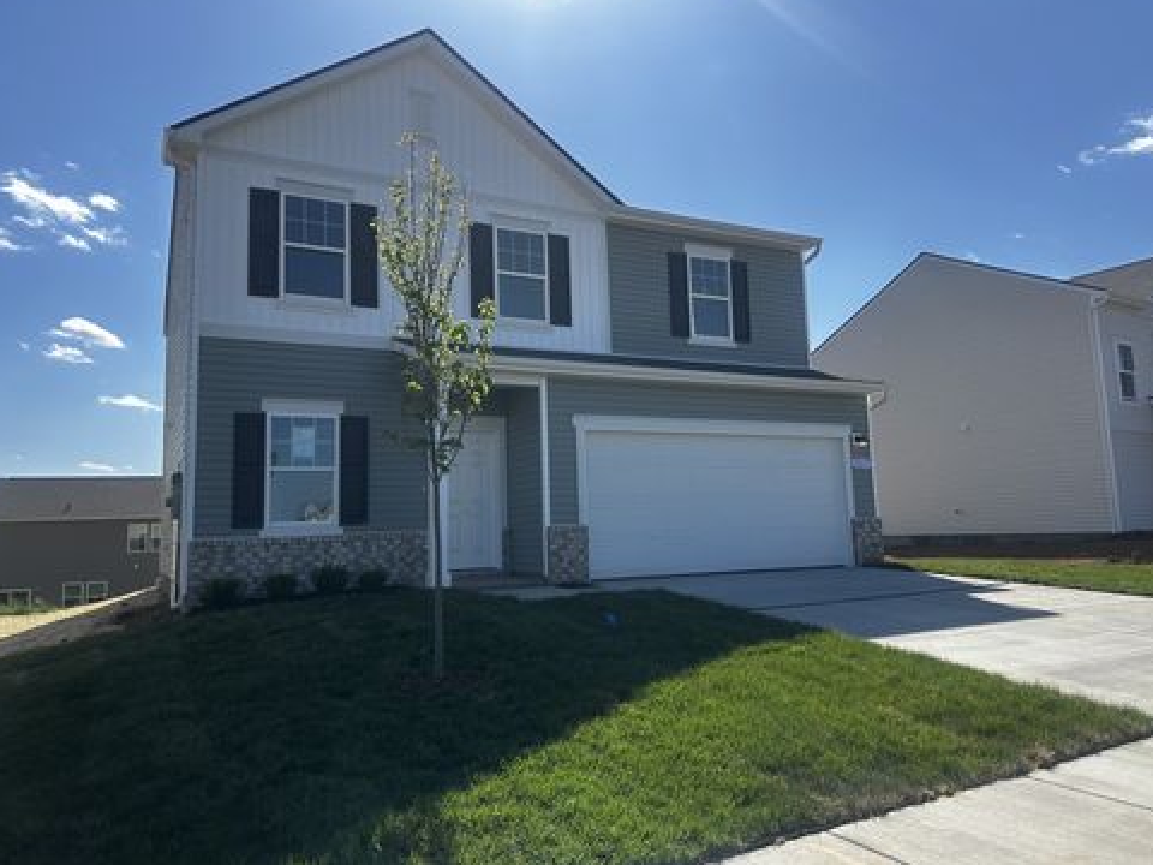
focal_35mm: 25
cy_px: 419
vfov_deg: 54.9
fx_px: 833
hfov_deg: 69.4
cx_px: 579
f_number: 1.78
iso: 80
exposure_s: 1/5525
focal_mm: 6.86
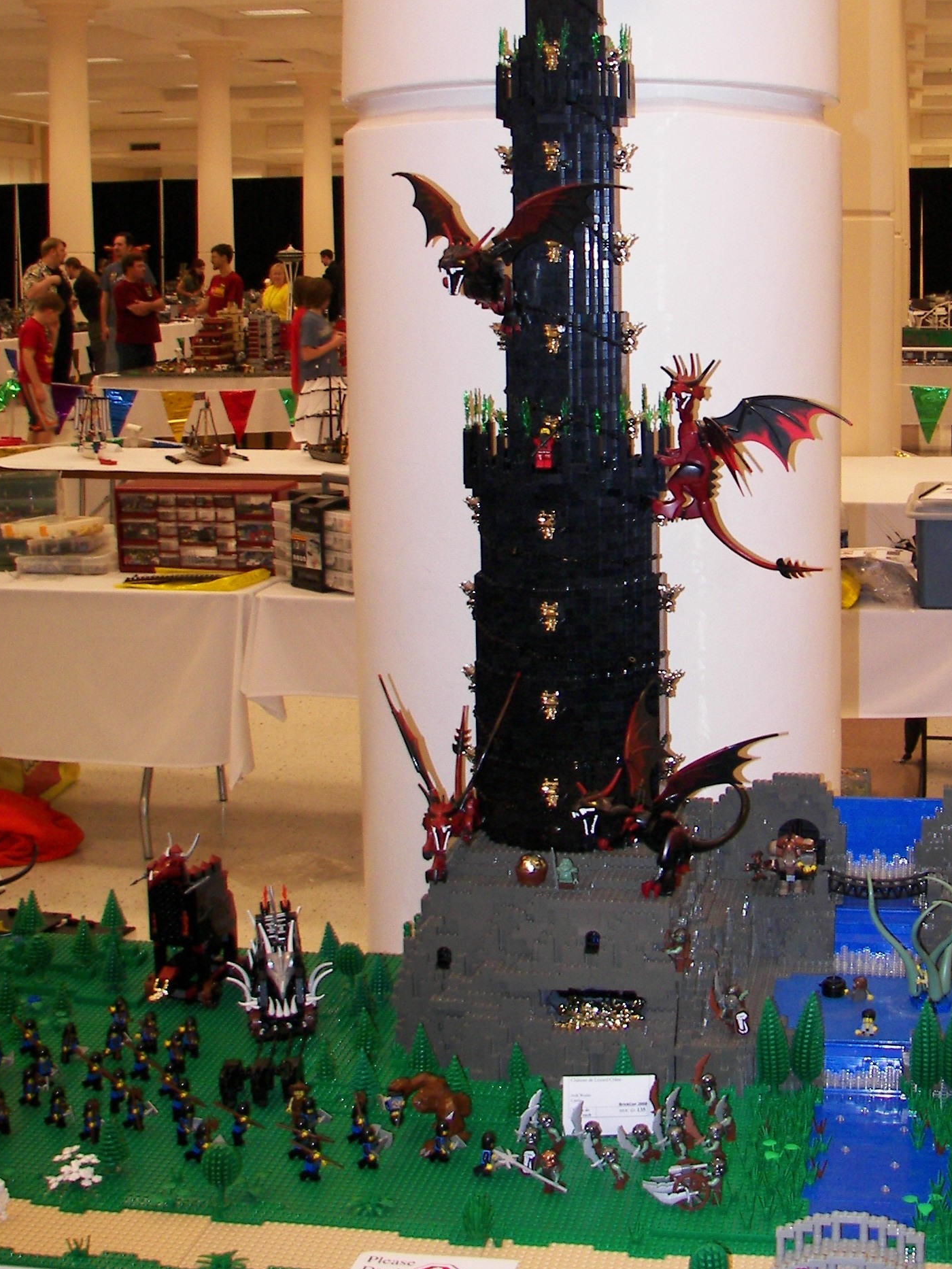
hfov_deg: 29.0
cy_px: 451
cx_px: 622
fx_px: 1833
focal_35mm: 50
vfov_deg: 37.9
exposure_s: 1/30
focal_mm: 6
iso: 100
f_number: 2.8
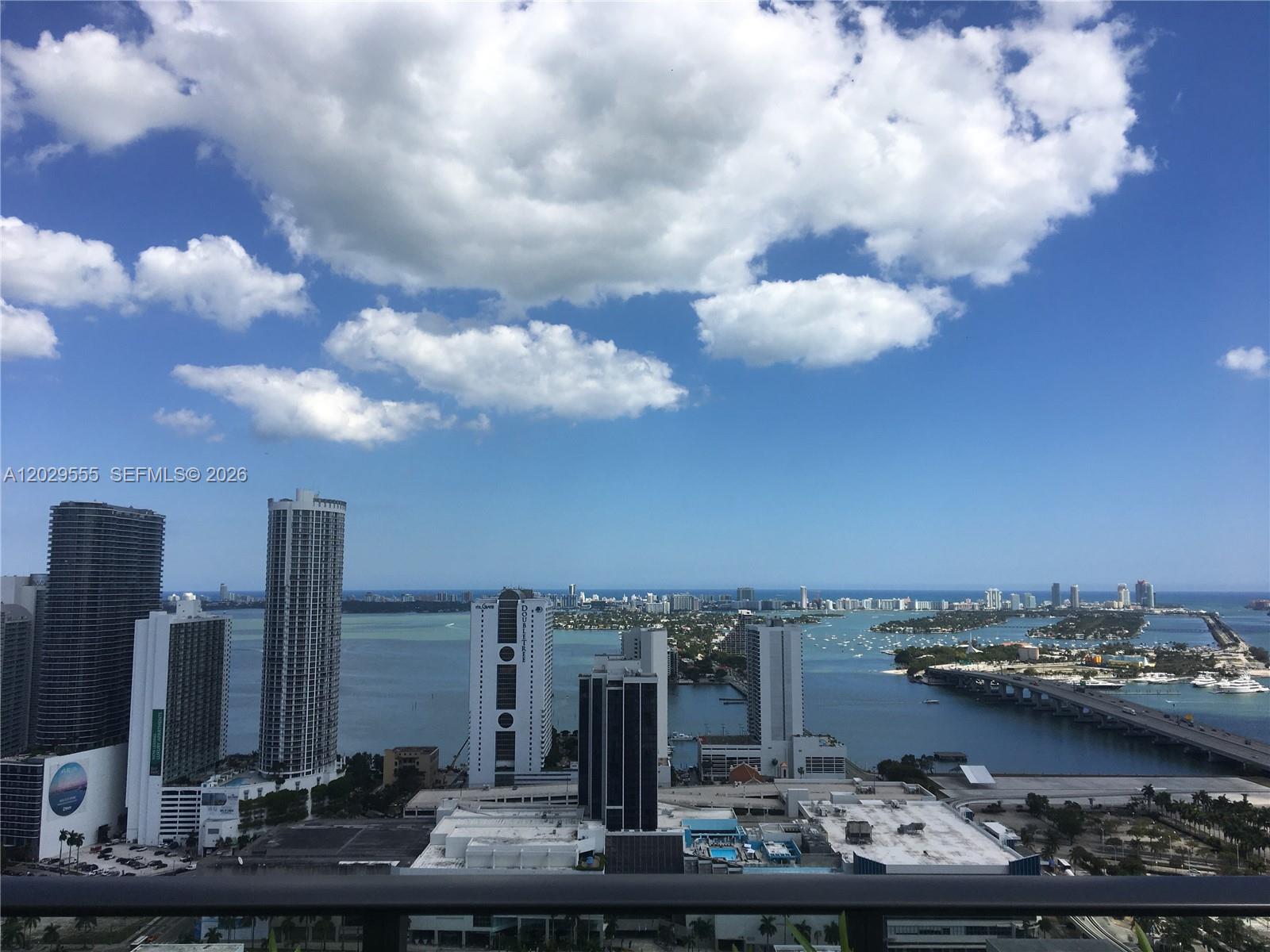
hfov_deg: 61.7
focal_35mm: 29
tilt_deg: +5.5
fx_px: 1064
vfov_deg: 48.2
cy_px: 476
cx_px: 635
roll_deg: -0.1
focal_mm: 4.15
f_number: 2.2
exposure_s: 1/2959
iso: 25
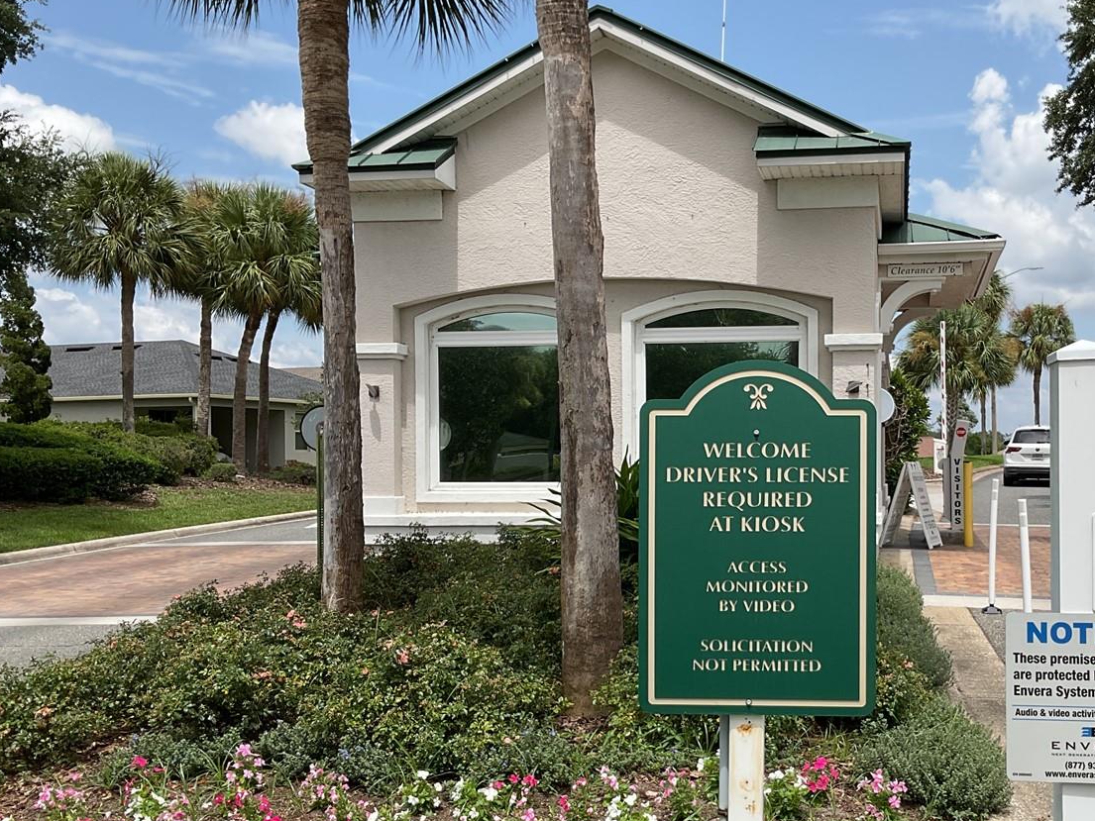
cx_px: 719
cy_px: 475
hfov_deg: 44.2
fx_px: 1329
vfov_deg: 34.3
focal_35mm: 42
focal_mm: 3
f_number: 1.8
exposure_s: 1/1912
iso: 16
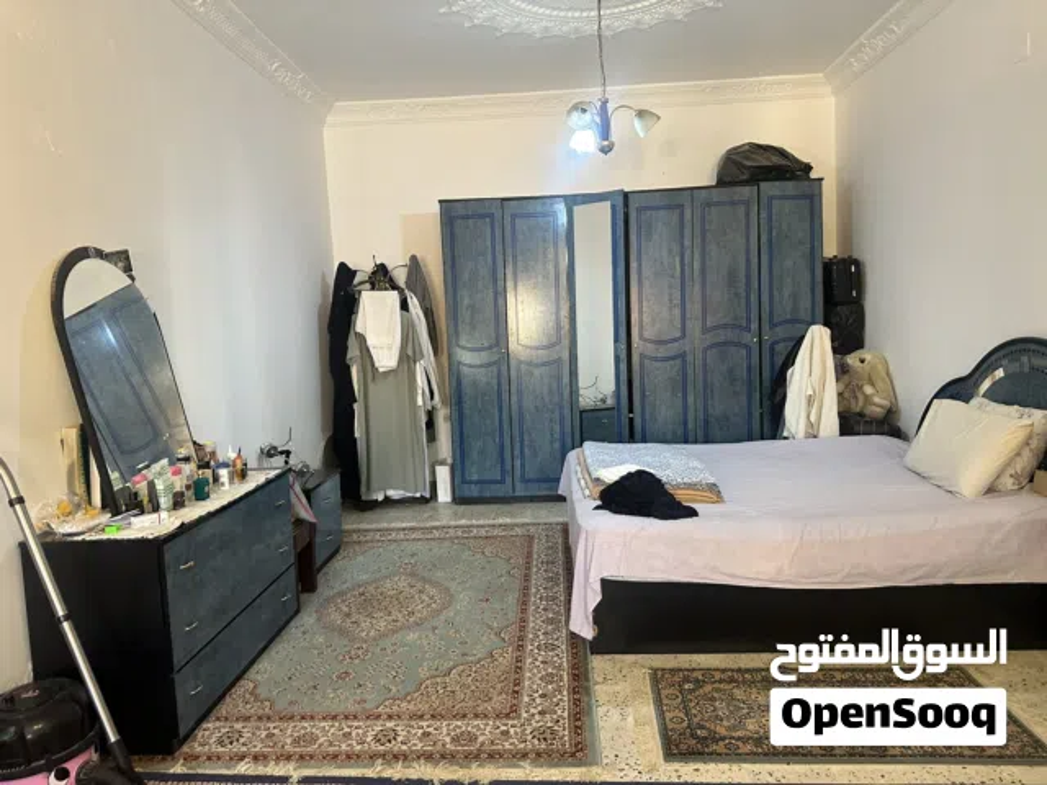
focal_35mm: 24
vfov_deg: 56.8
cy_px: 392
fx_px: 726
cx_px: 524
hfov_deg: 71.6
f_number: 1.78
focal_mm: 6.86
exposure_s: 1/50
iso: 500
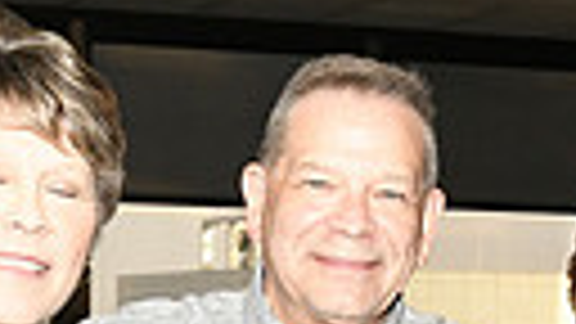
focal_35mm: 166
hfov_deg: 12.9
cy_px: 673
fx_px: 2535
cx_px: 396
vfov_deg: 7.0
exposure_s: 1/60
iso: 6400
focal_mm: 35
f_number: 11
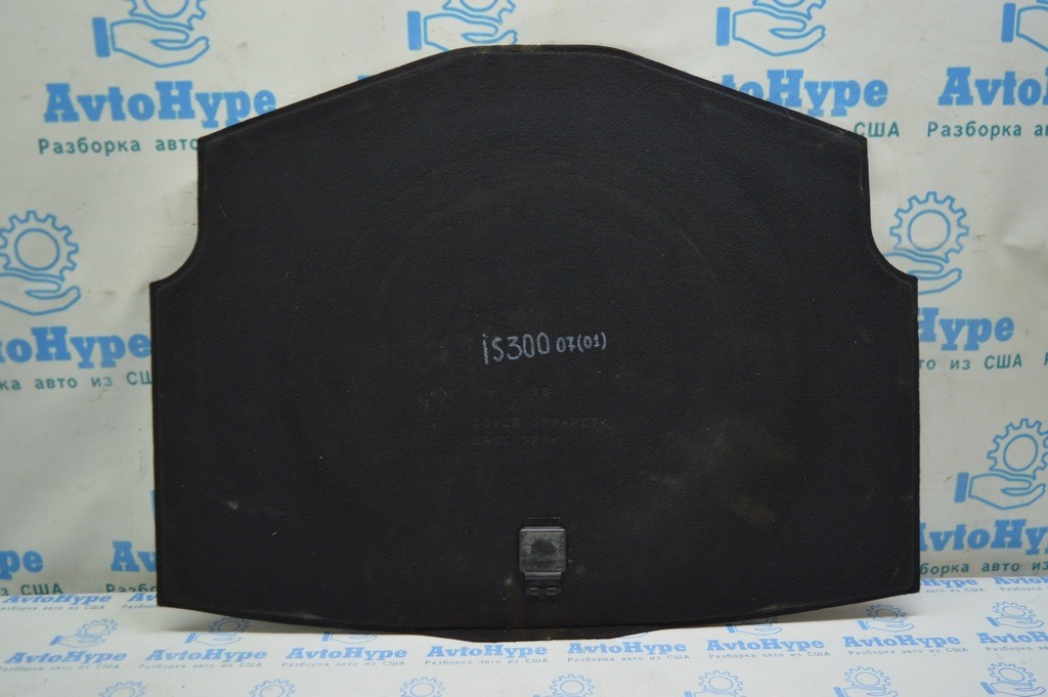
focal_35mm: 32
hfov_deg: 59.5
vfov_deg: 41.6
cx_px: 524
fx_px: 916
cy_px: 348
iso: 400
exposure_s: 1/60
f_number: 3.8
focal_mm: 21
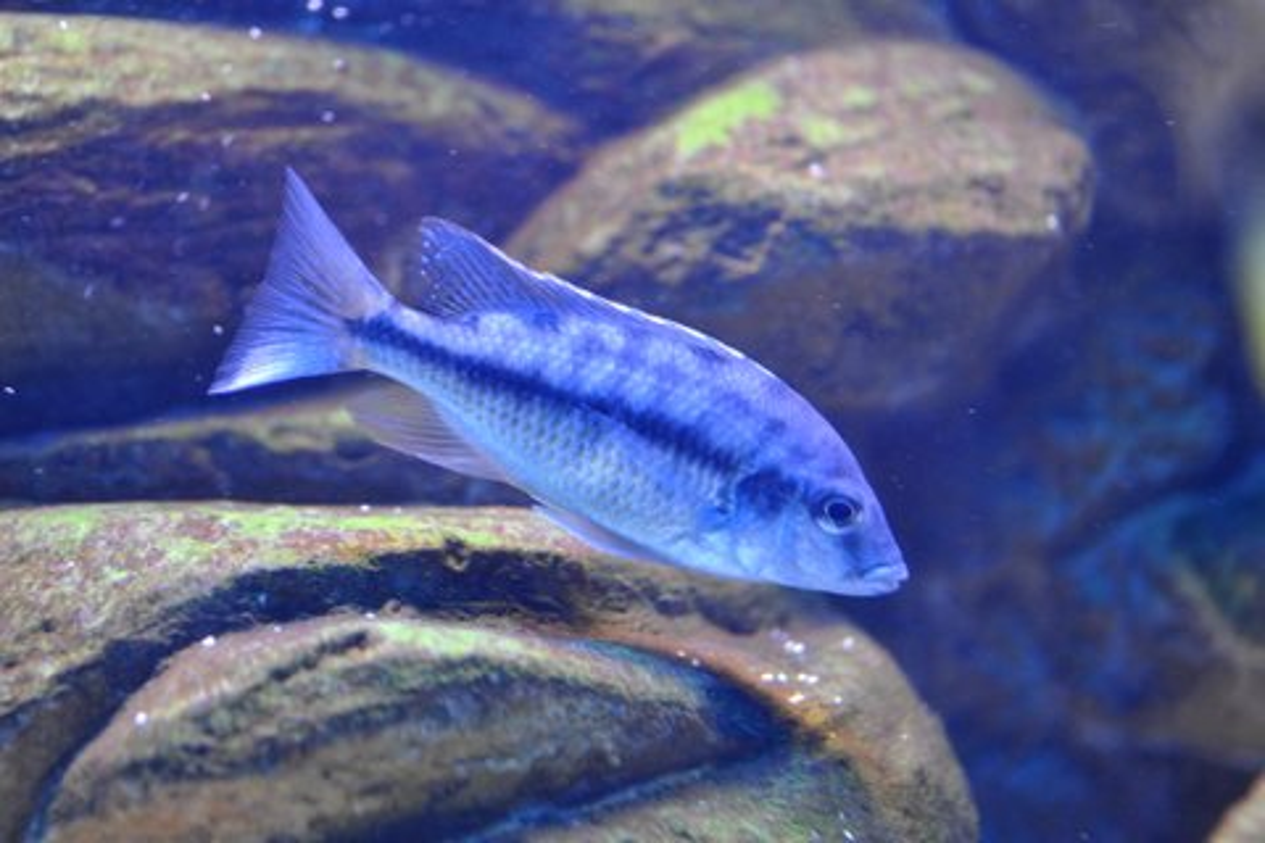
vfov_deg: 27.0
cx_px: 632
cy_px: 422
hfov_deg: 39.6
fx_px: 1757
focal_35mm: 50
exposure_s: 1/100
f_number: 4
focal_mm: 50
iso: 1600
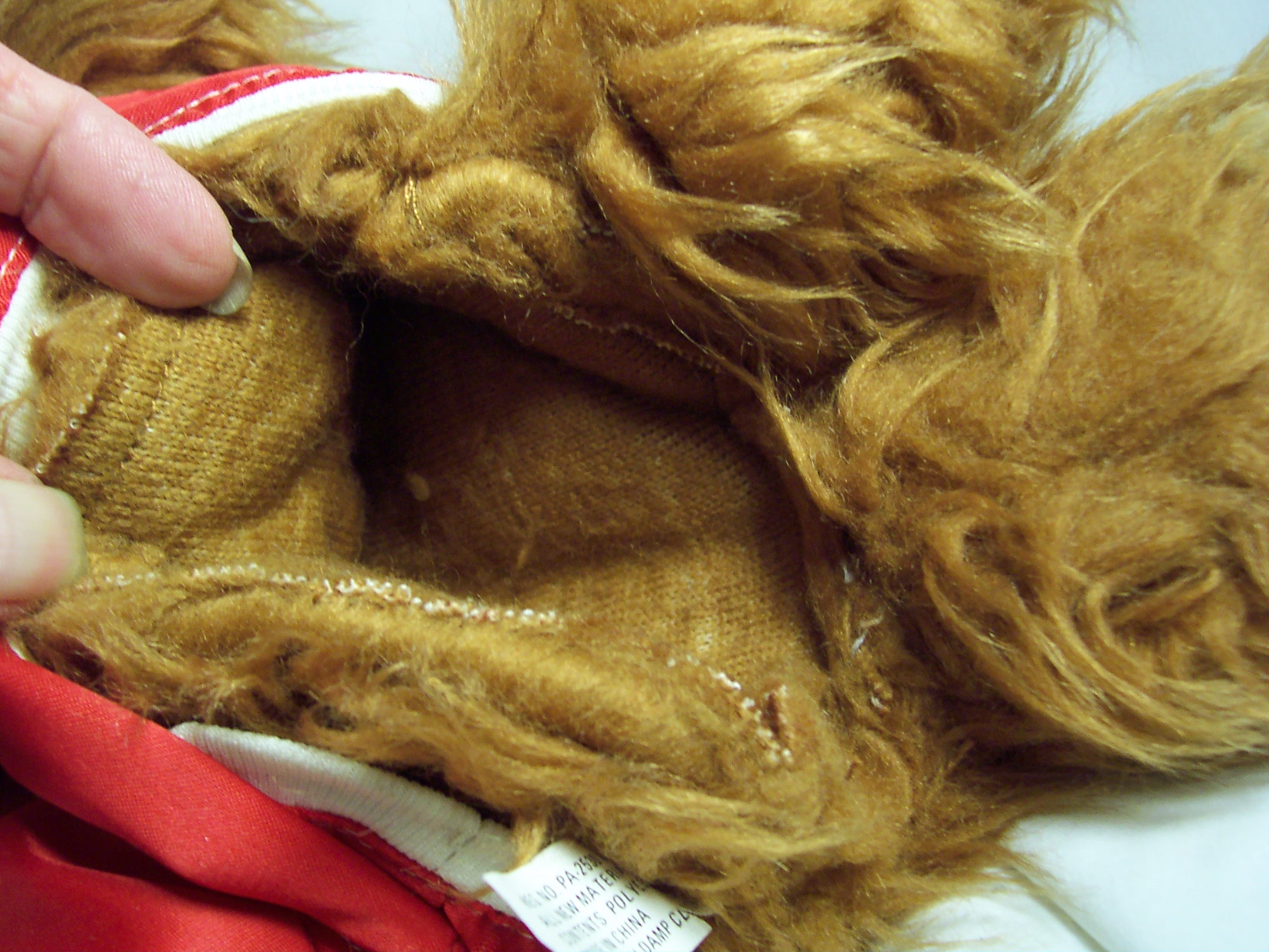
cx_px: 634
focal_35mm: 37
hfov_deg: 50.1
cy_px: 476
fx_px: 1356
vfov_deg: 38.7
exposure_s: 1/90
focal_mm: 5.6
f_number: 2.8
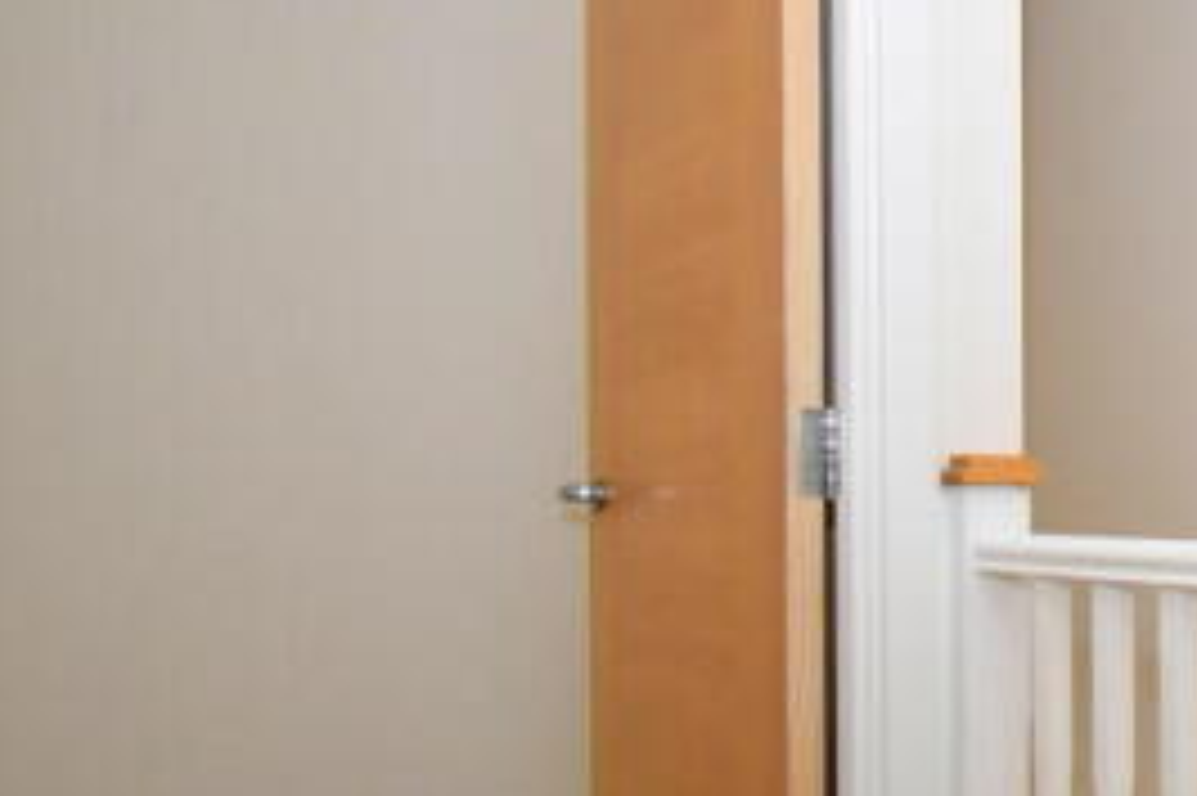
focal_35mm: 37
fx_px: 1229
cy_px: 533
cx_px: 1393
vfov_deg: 35.5
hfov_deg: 39.5
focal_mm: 10
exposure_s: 1/125
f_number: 4.5
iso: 1100
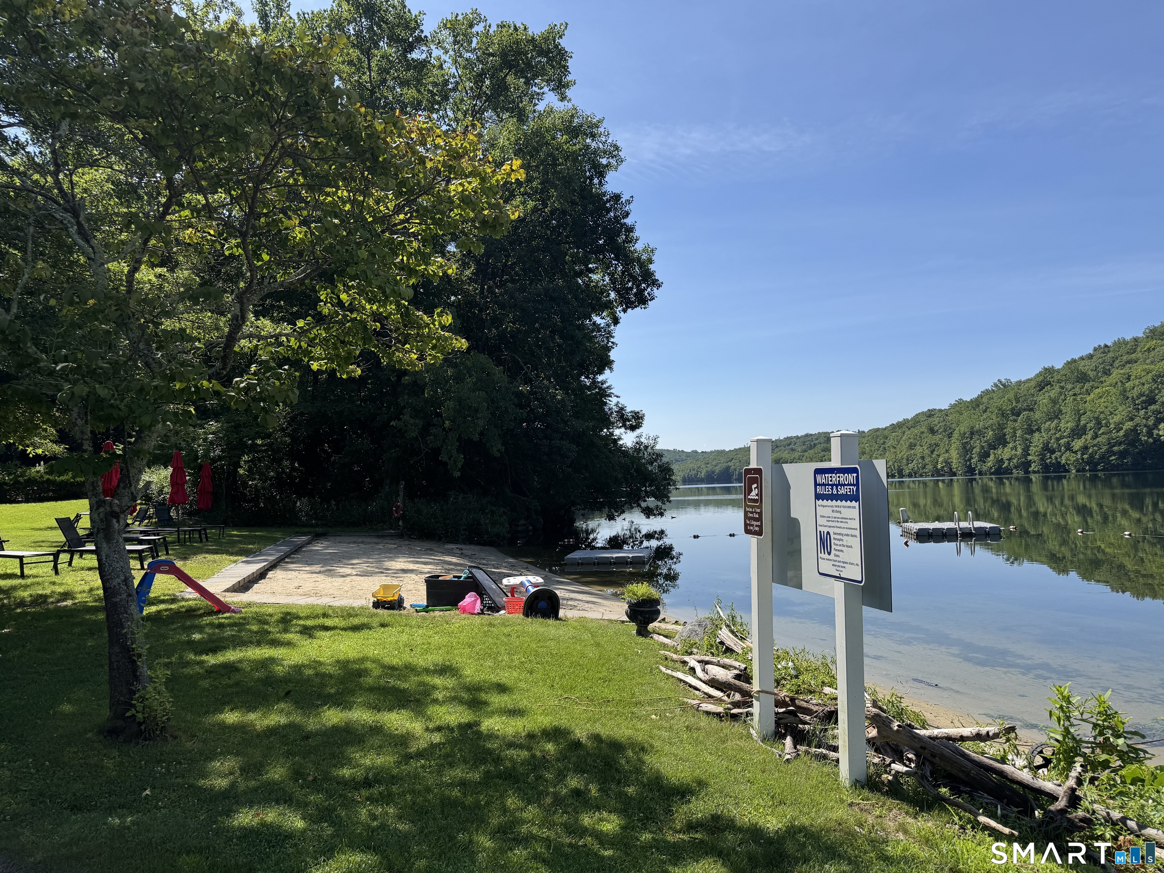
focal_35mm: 24
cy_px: 436
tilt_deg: +3.1
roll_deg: +2.2
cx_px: 582
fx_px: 807
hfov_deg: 71.6
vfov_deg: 56.8
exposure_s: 1/4608
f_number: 1.78
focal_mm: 6.76
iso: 80
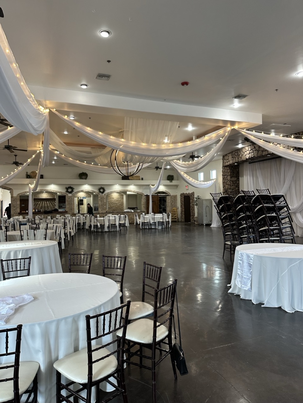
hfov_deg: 56.8
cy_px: 202
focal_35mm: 24
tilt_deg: +0.2
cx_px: 152
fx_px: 280
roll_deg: +0.8
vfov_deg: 71.6
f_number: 1.78
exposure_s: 1/120
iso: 200
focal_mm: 6.86
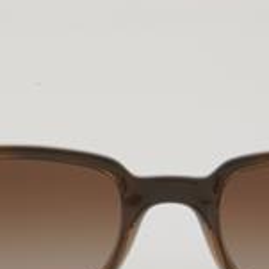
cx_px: 169
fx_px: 1628
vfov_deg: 9.4
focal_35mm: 185
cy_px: 217
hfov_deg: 9.4
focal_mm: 55
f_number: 32
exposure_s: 1/3
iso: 100
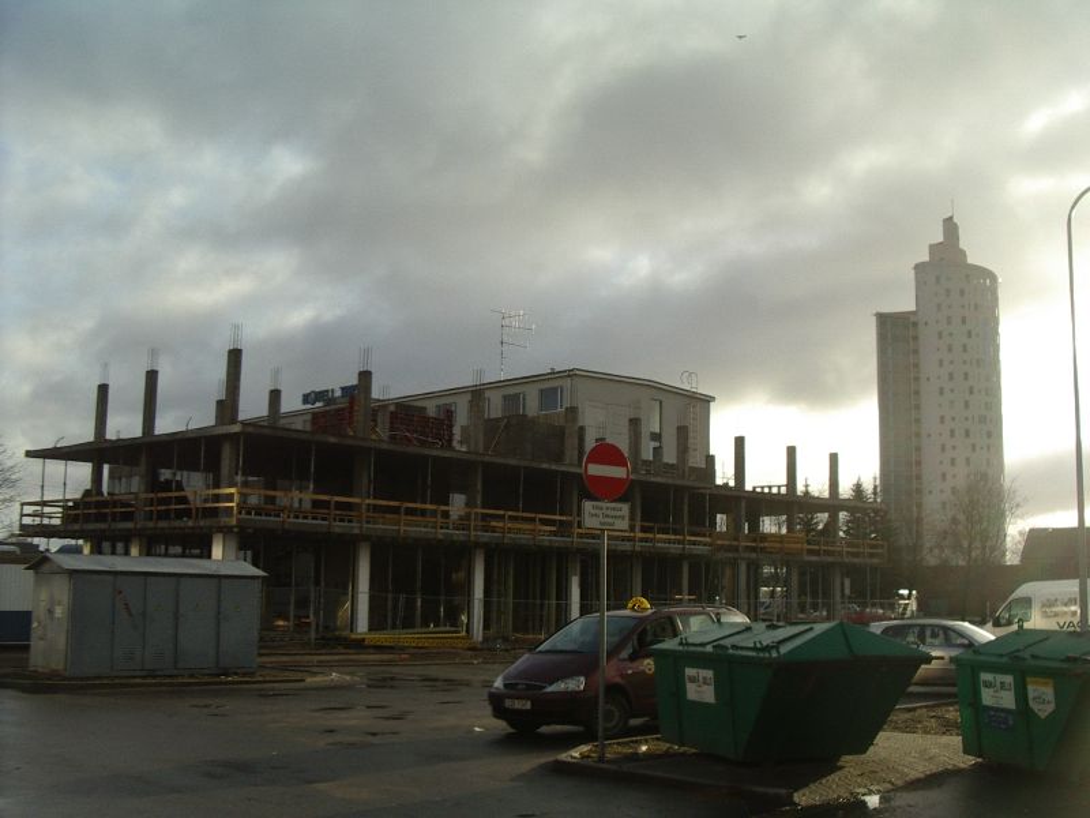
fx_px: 1197
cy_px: 409
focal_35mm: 38
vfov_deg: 37.7
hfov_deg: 49.0
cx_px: 545
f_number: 4.8
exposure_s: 1/320
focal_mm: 5.8
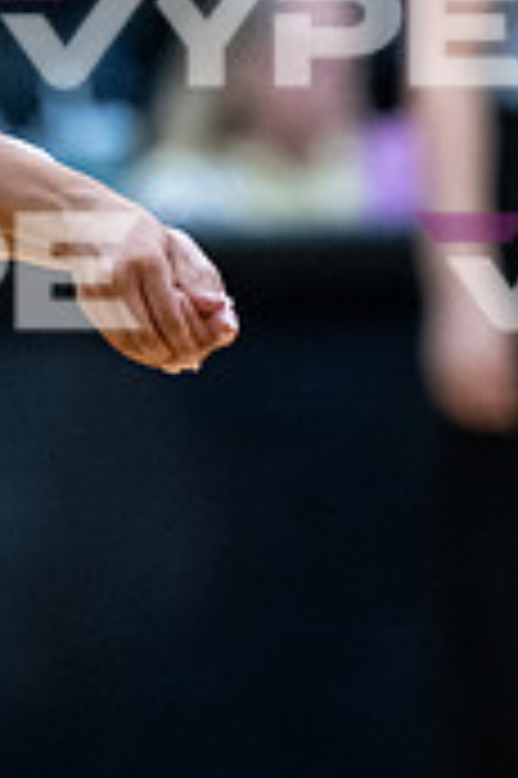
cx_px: -299
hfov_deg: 1.5
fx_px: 19549
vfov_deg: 2.3
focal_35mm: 904
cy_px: -308
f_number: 2
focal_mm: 200
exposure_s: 1/1600
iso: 3200
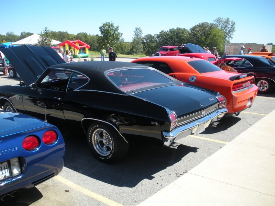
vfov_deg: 39.7
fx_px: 286
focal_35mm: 36
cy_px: 103
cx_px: 138
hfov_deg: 51.4
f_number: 3.5
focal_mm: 6.3
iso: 64
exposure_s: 1/322
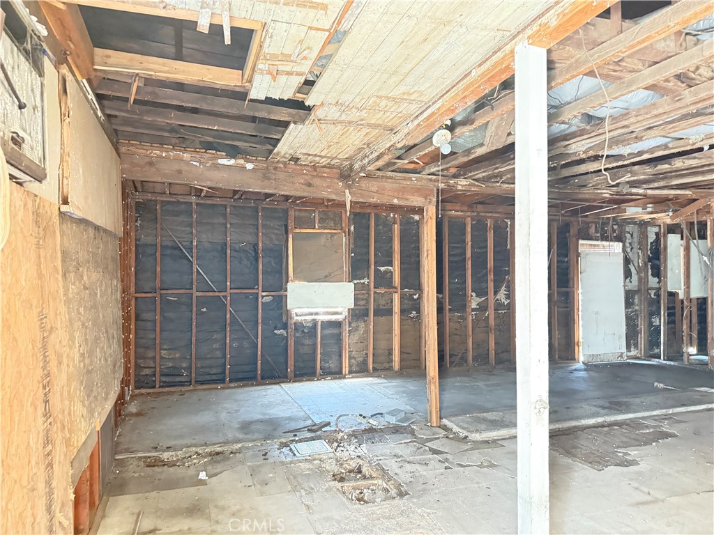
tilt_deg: +1.0
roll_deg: -0.3
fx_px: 495
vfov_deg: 56.8
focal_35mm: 24
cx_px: 357
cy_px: 268
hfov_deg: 71.6
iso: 1600
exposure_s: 1/22
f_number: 1.78
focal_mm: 6.76
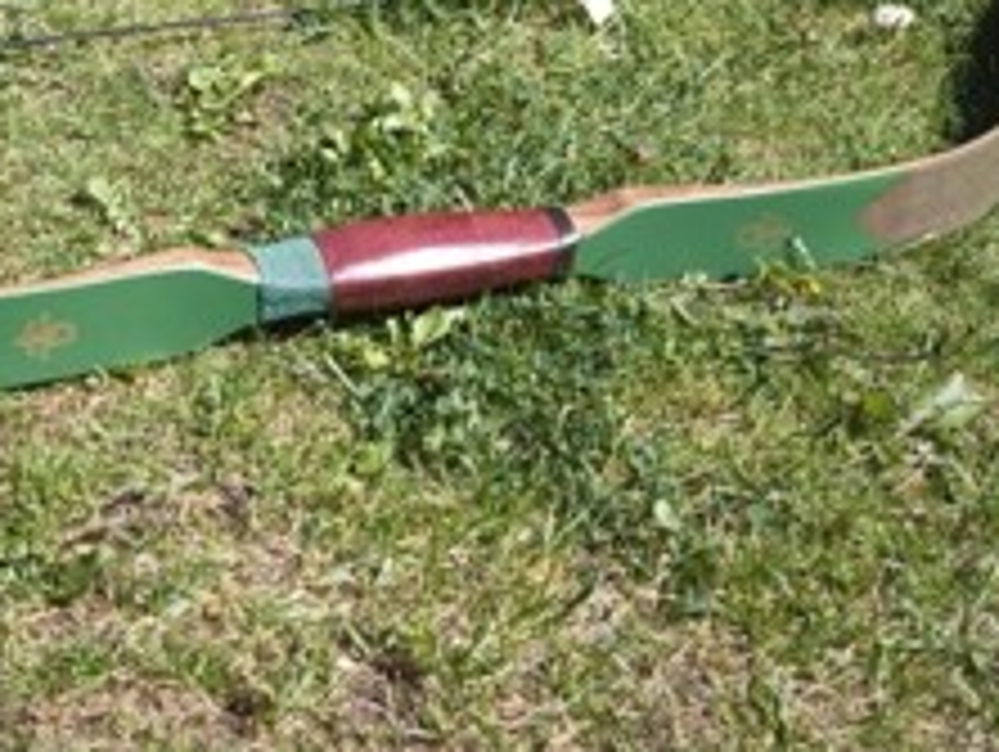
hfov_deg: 23.2
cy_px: 194
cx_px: 112
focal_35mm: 82
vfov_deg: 17.9
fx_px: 2369
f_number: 1.9
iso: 50
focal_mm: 6.92
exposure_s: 1/1128
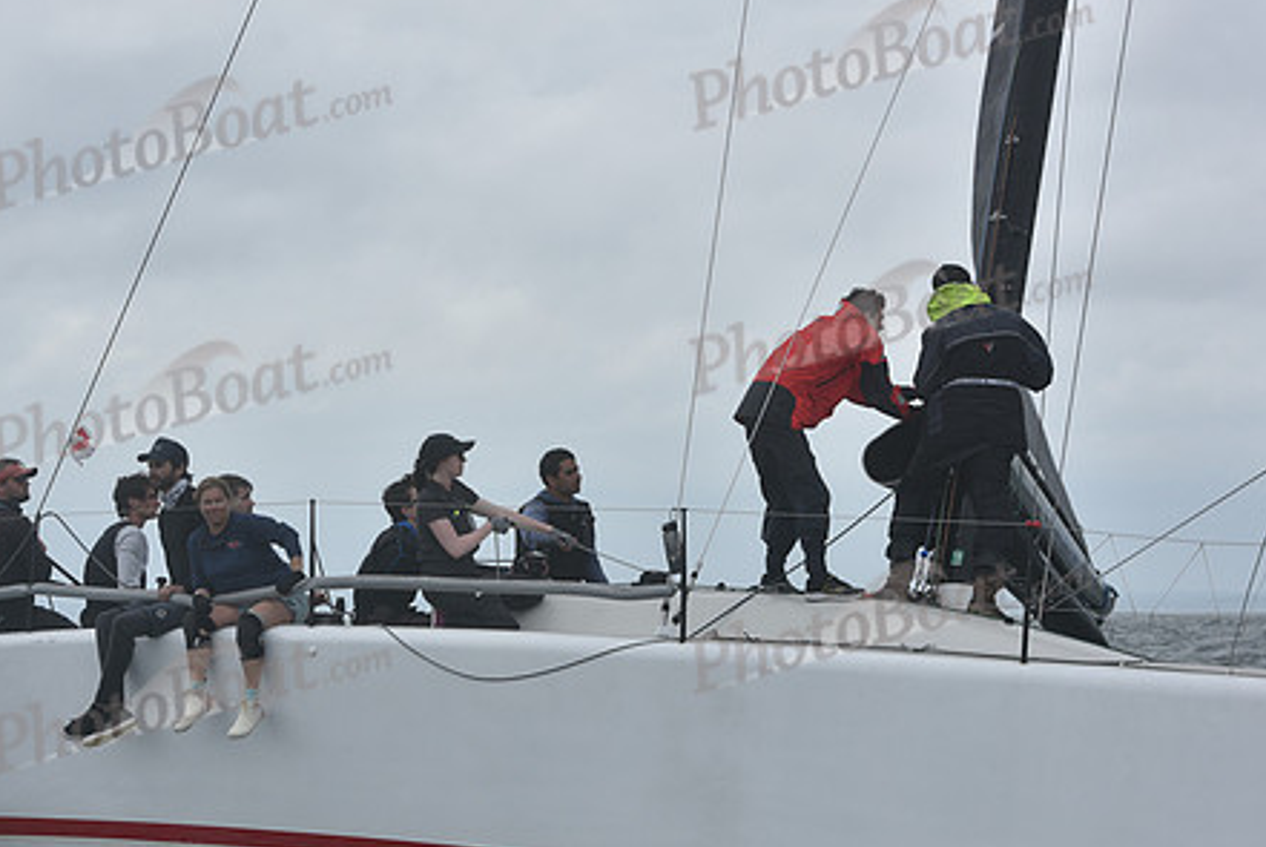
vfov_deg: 12.1
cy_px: 510
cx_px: 543
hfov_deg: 18.1
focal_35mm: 113
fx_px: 3978
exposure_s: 1/800
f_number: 7.1
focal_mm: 86
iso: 200
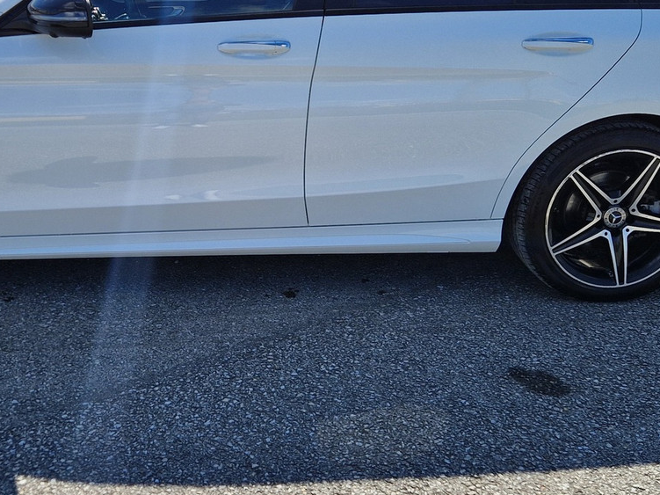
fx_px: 934
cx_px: 236
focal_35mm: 49
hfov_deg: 38.6
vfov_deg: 29.6
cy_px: 197
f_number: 1.8
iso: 50
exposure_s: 1/1408
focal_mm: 5.4
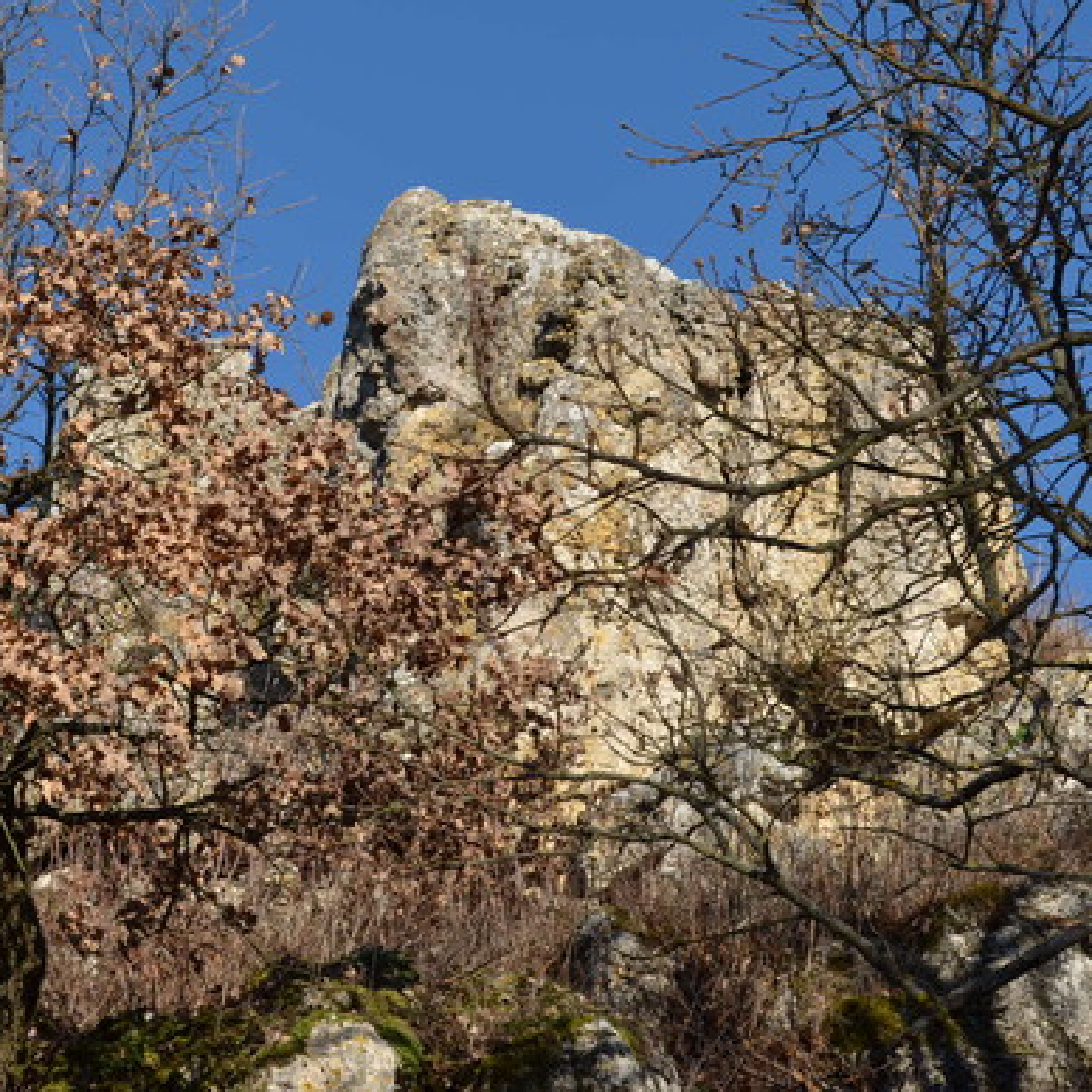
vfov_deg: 16.6
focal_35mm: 105
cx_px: 231
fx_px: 3747
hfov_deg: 16.5
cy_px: 549
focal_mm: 50
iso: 100
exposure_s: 1/320
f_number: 9
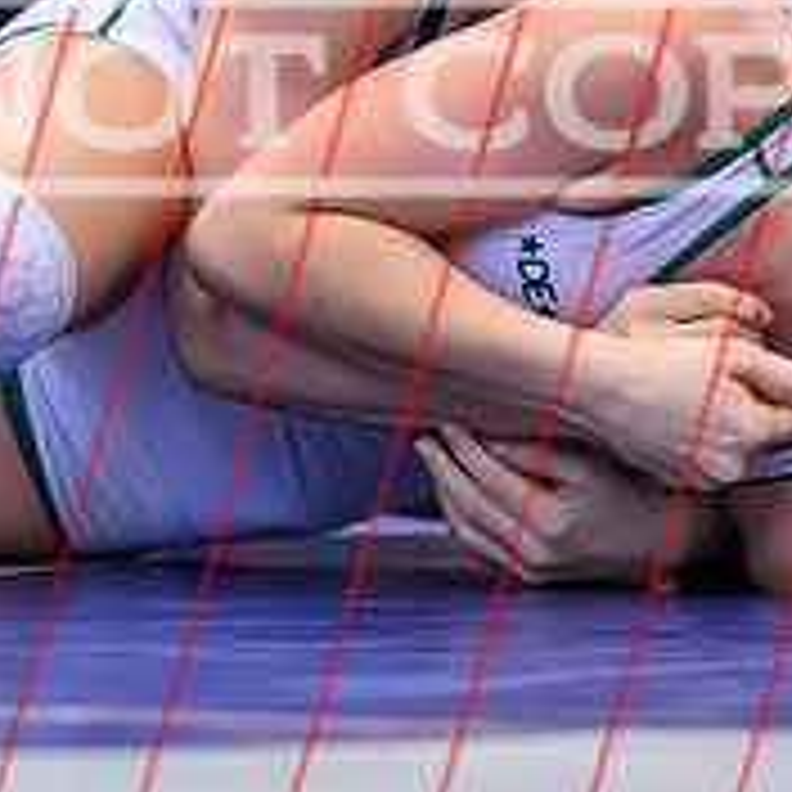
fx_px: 10018
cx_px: 327
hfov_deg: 4.5
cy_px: 256
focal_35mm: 387
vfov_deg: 4.5
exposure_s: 1/640
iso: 10000
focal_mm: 120
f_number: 2.8
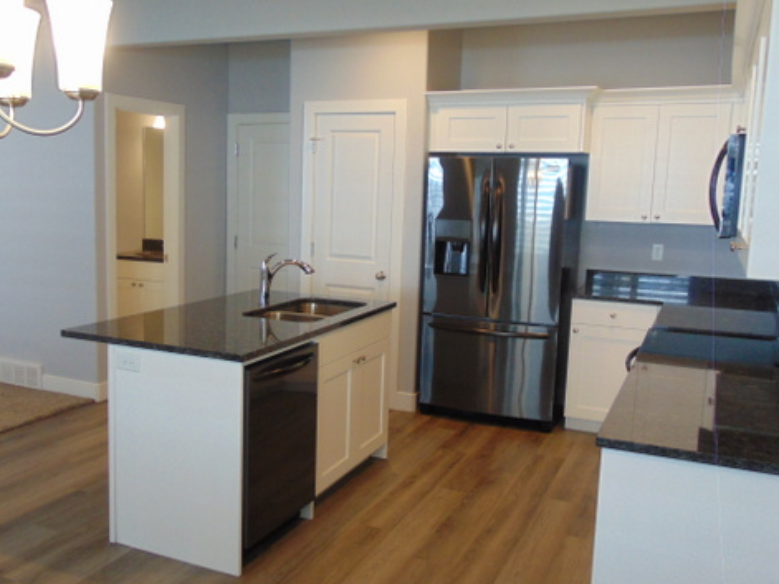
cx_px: 339
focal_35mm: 34
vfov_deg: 41.8
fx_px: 765
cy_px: 299
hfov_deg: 53.8
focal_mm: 4.5
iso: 160
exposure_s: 1/30
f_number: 3
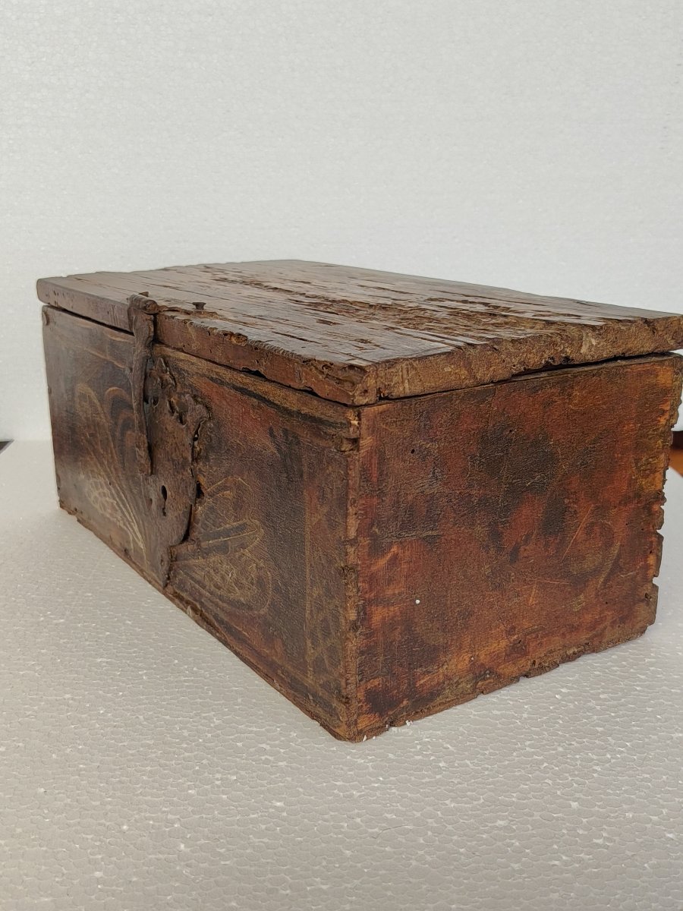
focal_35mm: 38
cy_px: 456
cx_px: 342
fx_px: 1000
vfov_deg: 49.0
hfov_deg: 37.7
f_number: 1.75
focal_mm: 5.25
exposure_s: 1/33.3
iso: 309
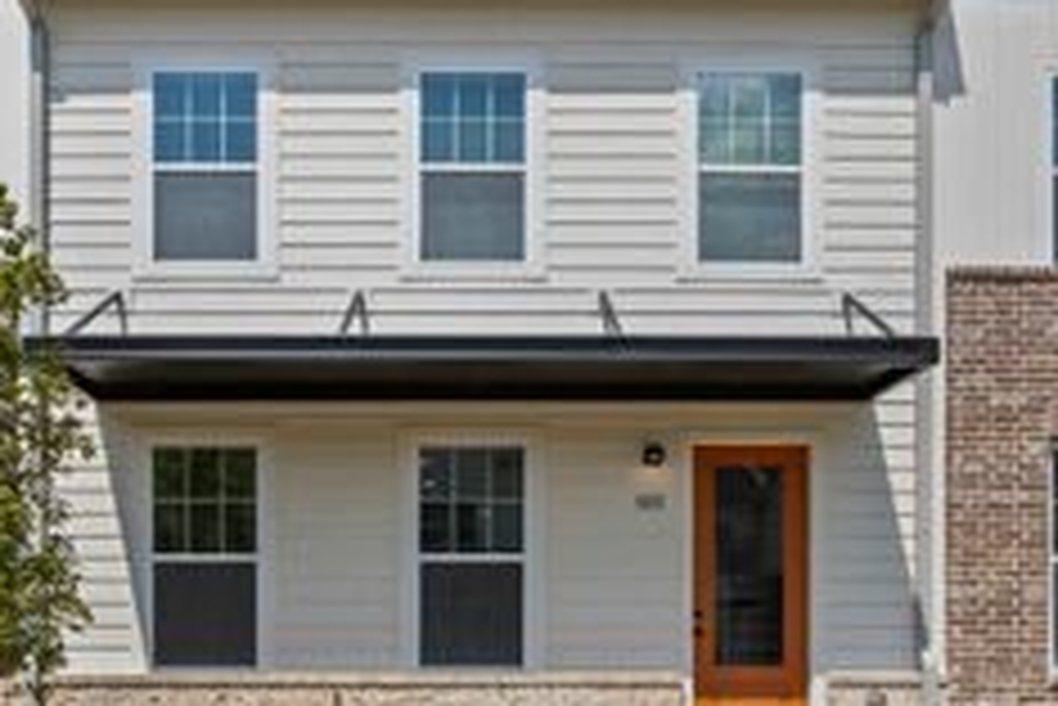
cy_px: 425
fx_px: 1000
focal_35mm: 34
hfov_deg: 55.7
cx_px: 500
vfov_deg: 38.8
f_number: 9.5
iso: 800
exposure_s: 1/1000
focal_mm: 16
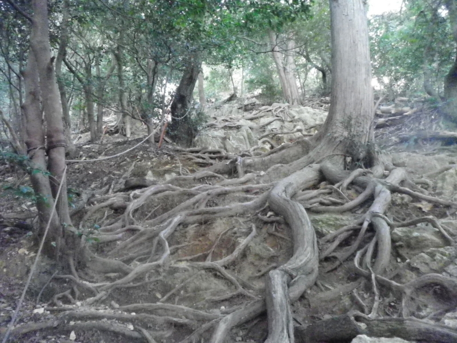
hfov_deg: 52.6
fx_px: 462
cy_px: 172
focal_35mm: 35
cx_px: 228
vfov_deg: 40.7
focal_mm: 6.2
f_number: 3.8
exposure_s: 1/30
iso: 800
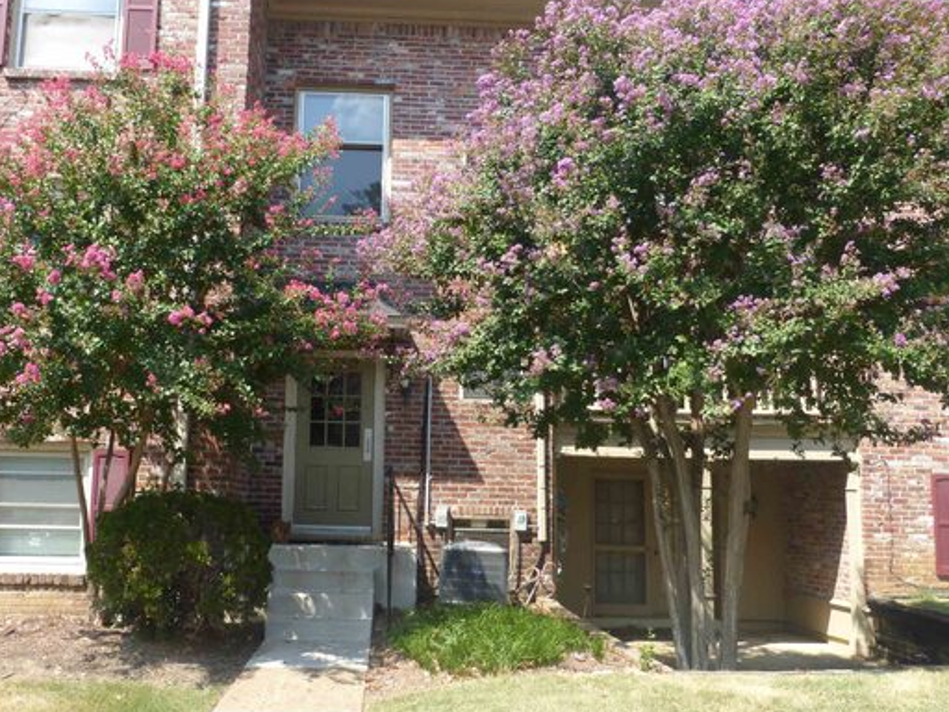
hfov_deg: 59.7
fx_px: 822
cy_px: 393
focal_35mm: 30
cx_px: 402
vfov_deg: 46.7
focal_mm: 4.3
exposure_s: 1/400
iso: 100
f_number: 3.3
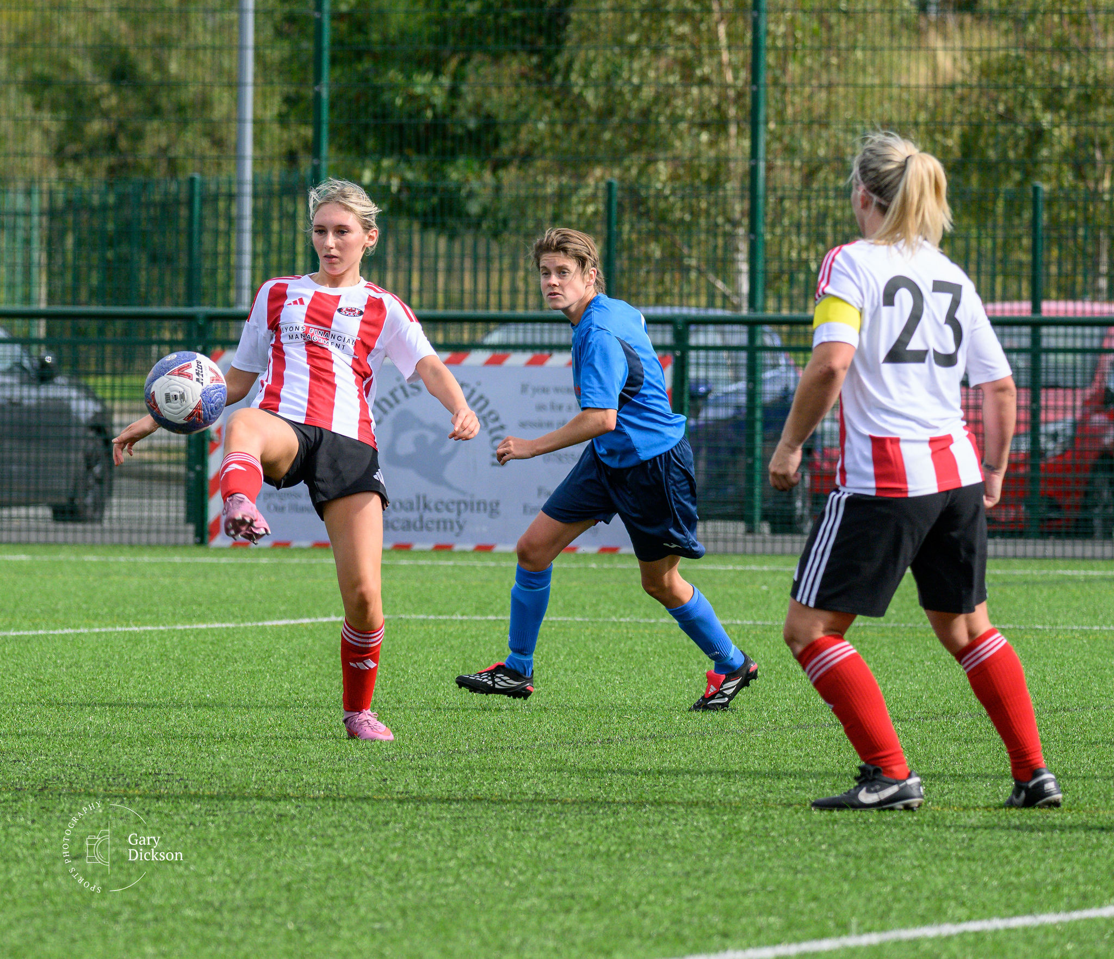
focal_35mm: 409
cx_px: 283
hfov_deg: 4.6
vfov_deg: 4.0
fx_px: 13894
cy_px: 332
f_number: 5
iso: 450
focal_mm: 185
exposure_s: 1/1600
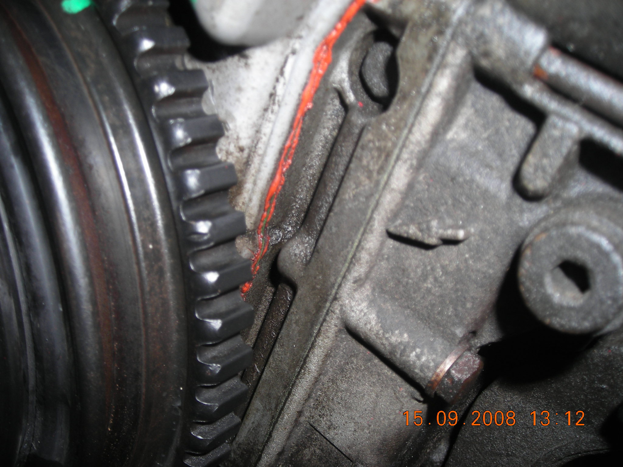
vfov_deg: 37.7
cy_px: 234
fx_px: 684
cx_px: 312
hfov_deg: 49.0
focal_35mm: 38
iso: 50
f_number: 6.4
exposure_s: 1/60
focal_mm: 6.3
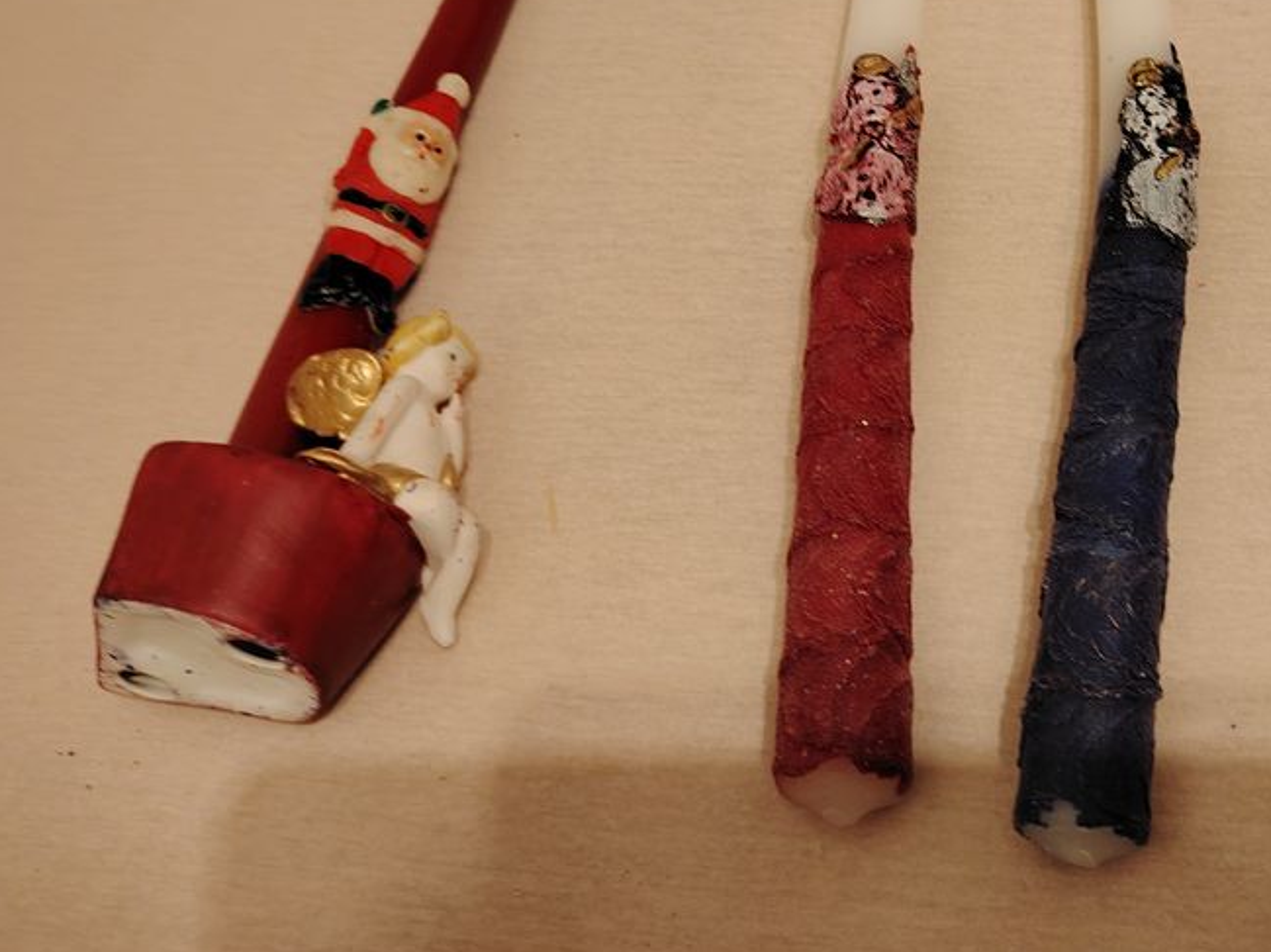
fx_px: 1358
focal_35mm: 37
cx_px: 940
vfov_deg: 38.1
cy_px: 300
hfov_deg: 48.4
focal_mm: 5.25
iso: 816
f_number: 1.75
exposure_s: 1/33.3
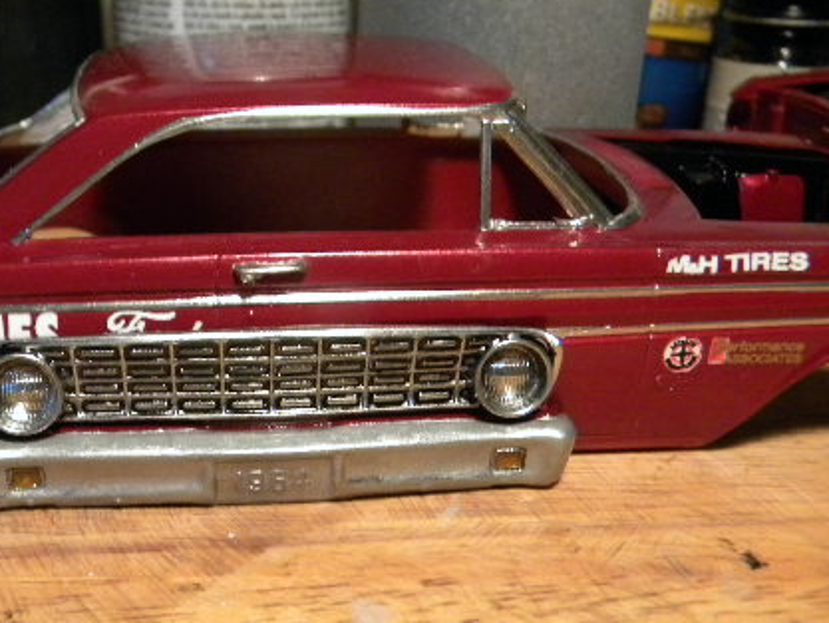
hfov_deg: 43.6
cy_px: 432
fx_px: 1030
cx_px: 320
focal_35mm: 43
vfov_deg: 33.2
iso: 400
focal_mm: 5
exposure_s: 1/48.5
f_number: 3.5
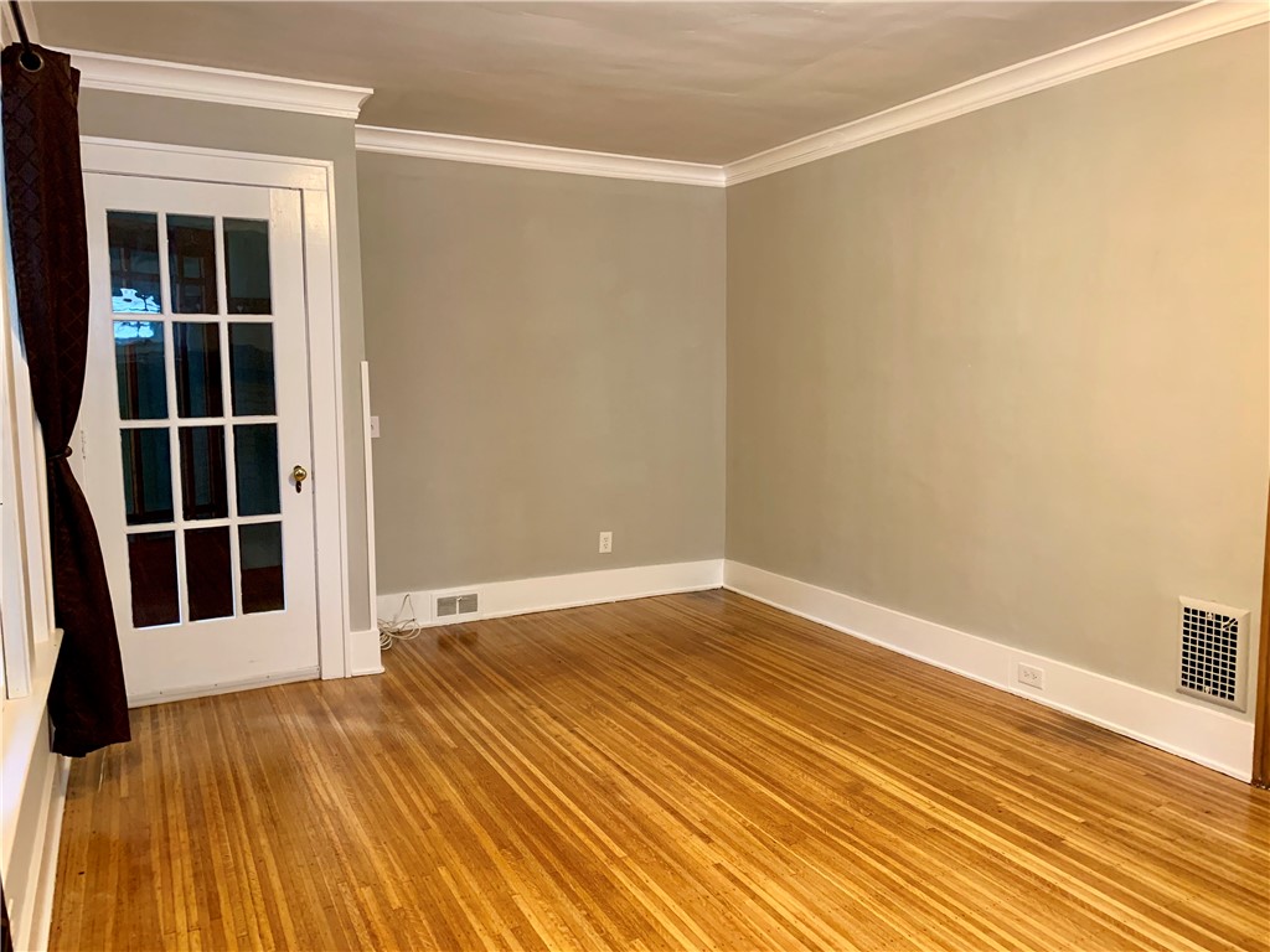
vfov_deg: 53.1
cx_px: 635
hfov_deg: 67.3
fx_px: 954
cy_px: 476
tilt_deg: -6.0
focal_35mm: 26
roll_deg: +0.0
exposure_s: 1/60
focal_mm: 4.25
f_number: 1.8
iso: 320
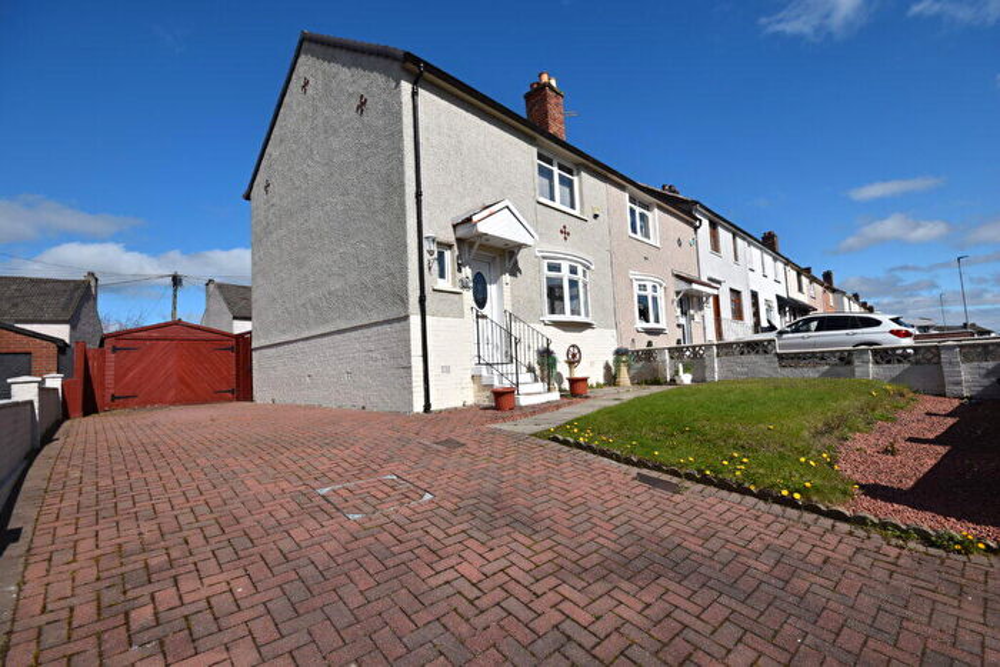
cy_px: 334
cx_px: 500
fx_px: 458
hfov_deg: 95.0
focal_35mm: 16
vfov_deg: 72.1
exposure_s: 1/500
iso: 200
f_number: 11
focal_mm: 11
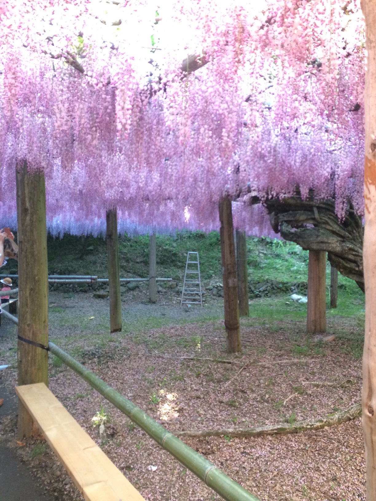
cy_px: 250
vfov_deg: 60.0
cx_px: 188
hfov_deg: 46.8
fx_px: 434
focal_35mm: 30
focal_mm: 4.12
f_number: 2.2
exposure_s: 1/30
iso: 64
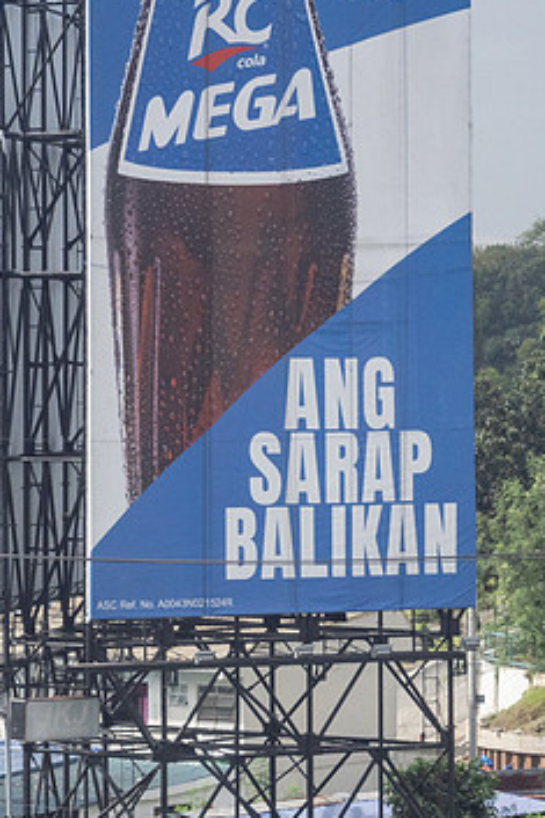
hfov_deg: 6.6
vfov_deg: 9.9
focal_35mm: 207
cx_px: 253
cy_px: 270
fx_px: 4705
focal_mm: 70
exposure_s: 1/640
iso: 1250
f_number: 5.6
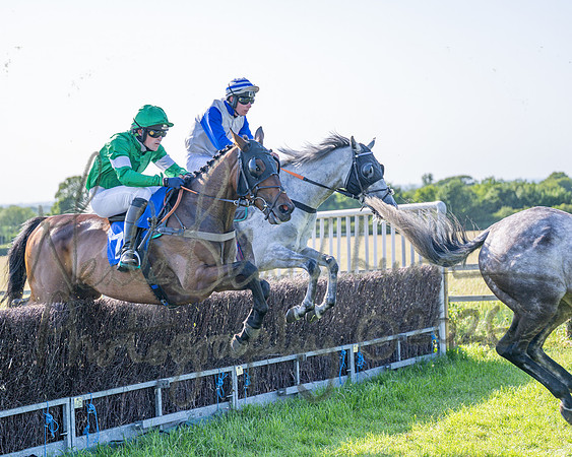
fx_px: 1335
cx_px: 286
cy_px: 228
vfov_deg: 19.4
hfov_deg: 24.2
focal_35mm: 79
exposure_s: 1/2000
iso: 200
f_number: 2.8
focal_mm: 70
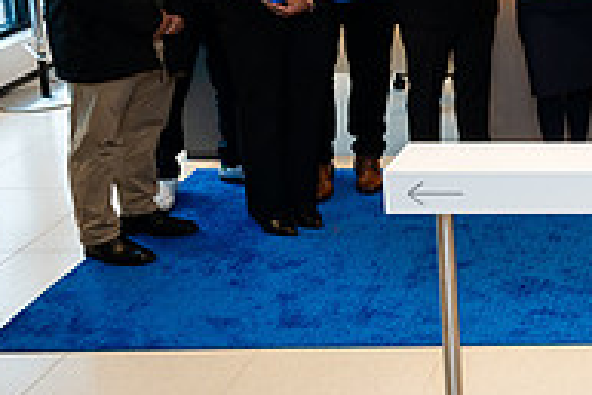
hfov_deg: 22.7
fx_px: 1218
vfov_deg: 17.6
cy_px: -84
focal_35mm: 74
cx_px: 871
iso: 400
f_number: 3.2
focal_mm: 24
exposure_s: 1/160
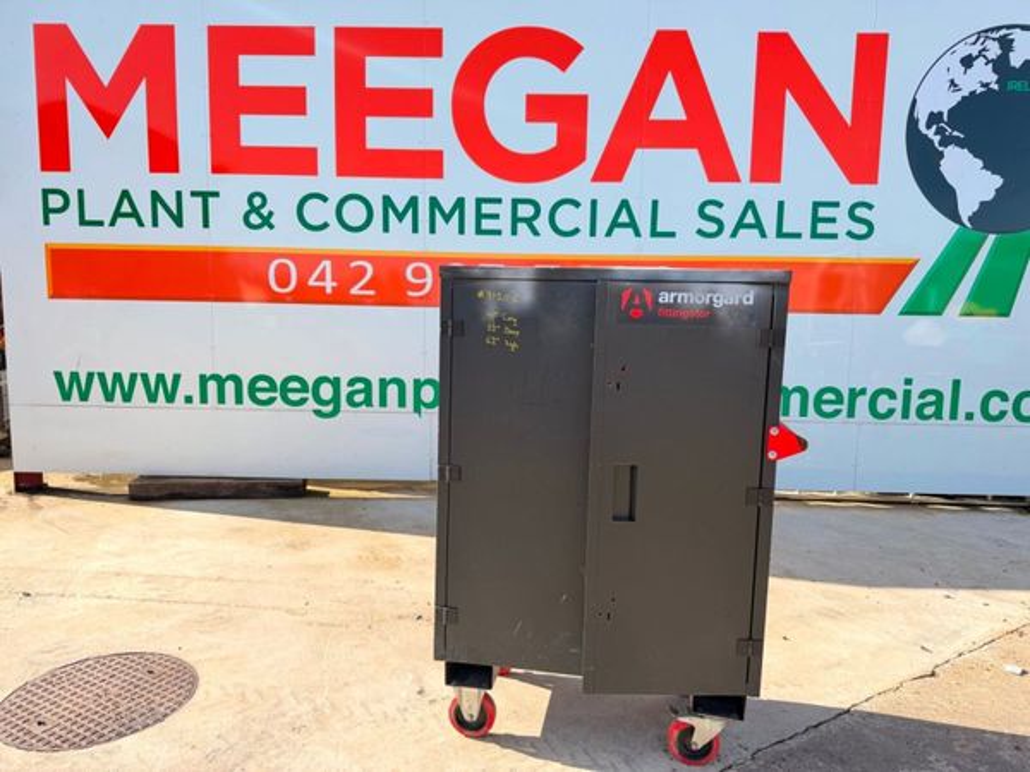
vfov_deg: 56.8
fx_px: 714
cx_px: 515
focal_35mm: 24
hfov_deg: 71.6
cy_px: 386
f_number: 1.78
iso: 100
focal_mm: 6.76
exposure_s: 1/1060
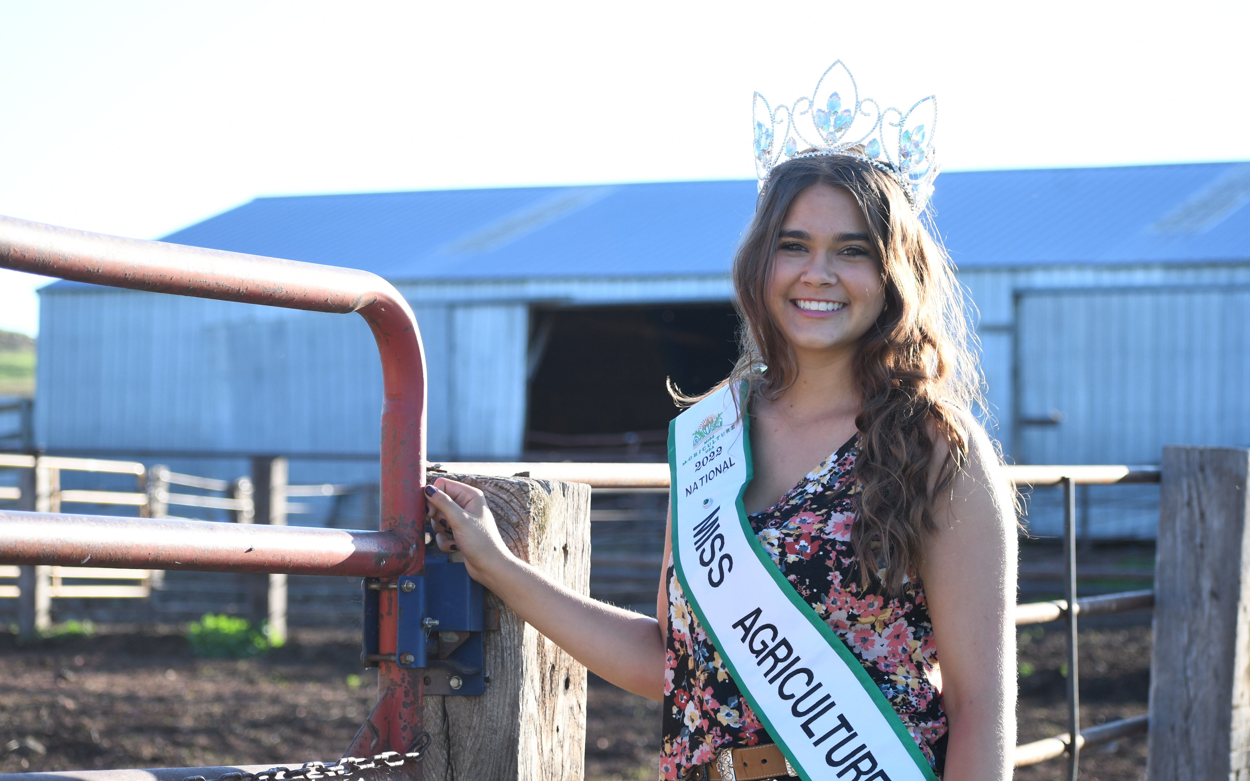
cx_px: 620
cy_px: 381
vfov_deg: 12.1
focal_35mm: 108
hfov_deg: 19.3
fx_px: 3679
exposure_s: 1/320
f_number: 4.5
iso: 250
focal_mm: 70
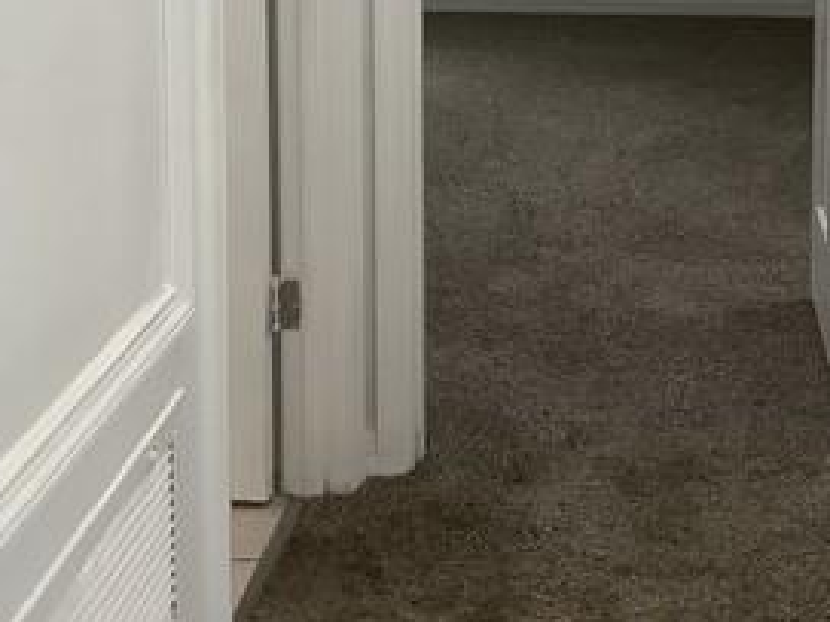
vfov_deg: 19.2
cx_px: 586
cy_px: -82
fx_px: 1750
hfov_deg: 26.4
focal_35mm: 73
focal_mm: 3.3
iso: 64
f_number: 2.4
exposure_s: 1/60
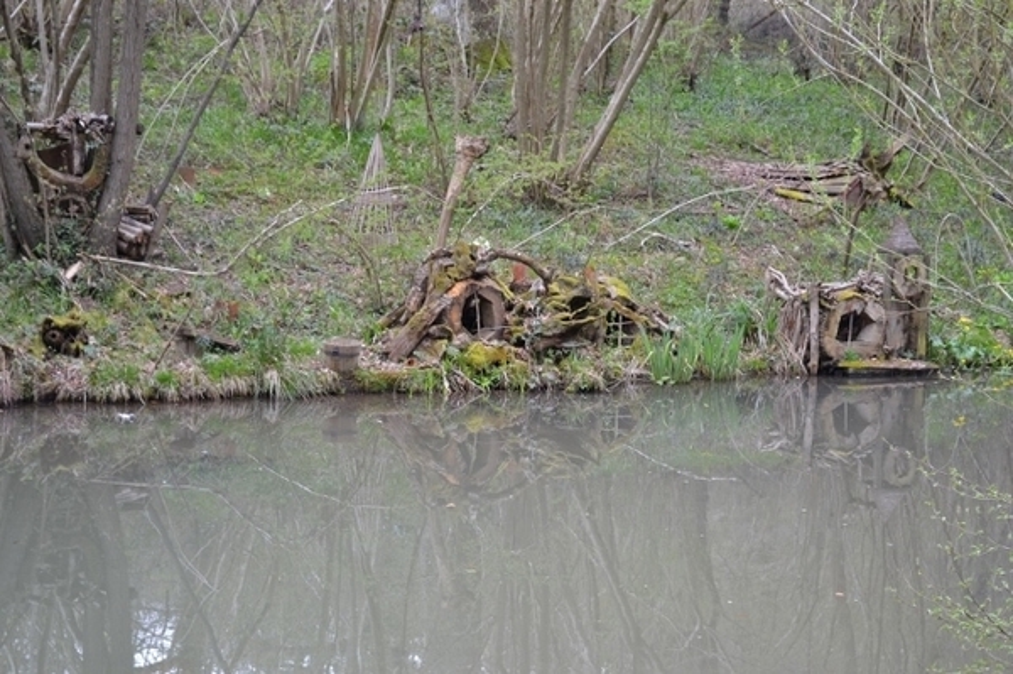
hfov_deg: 27.0
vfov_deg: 18.2
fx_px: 2109
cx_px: 506
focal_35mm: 75
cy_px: 337
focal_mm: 50
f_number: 5.6
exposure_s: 1/80
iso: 400
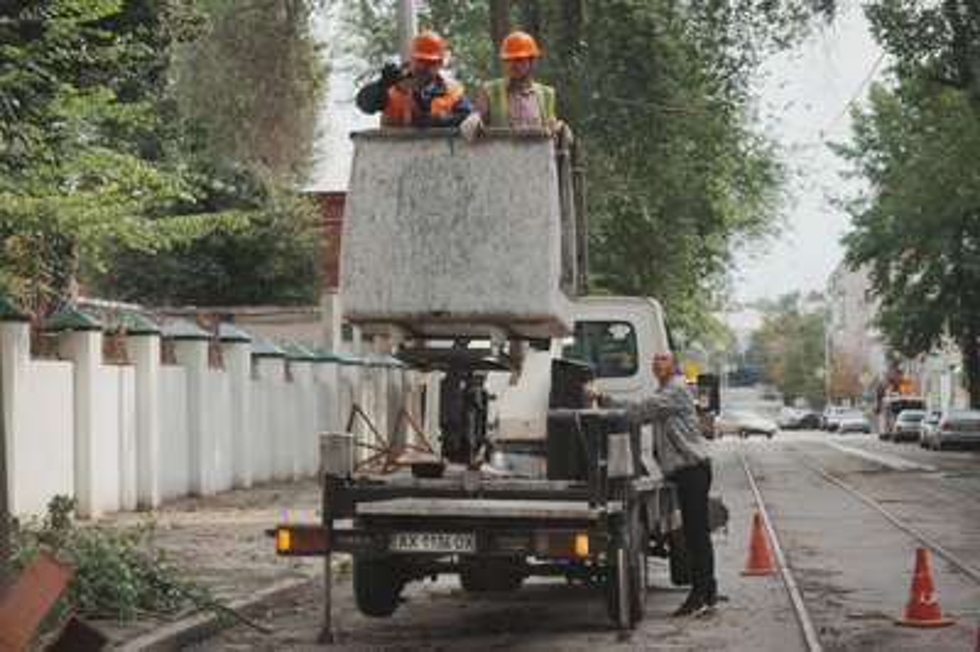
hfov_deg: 21.9
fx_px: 2530
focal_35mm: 93
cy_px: 326
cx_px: 490
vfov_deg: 14.7
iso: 100
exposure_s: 1/400
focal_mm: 93
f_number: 5
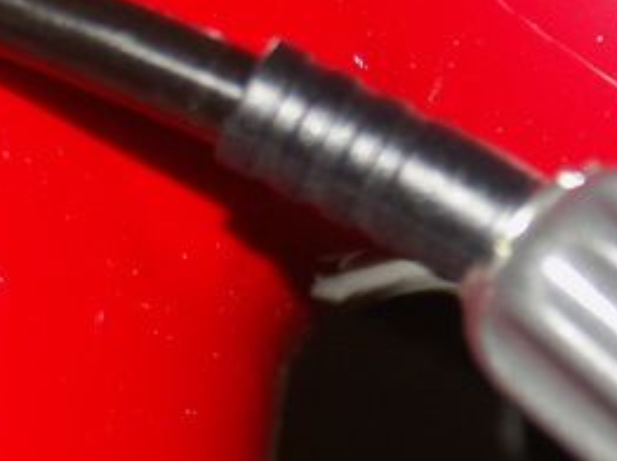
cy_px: 541
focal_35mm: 554
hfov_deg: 3.6
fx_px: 9866
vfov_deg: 2.7
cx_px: -79
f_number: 3.5
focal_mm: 50.8
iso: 100
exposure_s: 1/200
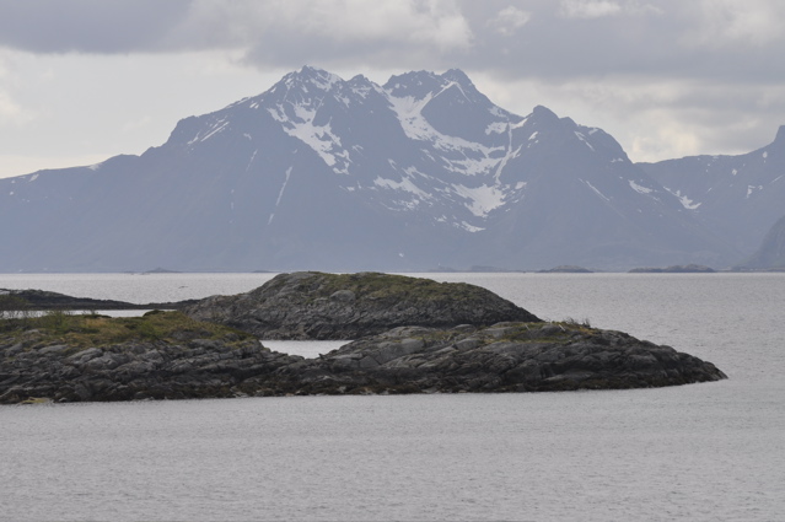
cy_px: 261
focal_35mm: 210
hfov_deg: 9.8
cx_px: 392
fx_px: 4576
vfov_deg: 6.5
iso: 400
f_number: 7.1
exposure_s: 1/2500
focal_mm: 140
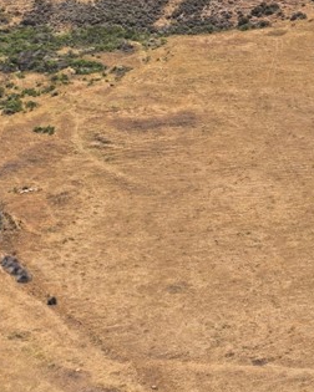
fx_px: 883
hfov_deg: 15.9
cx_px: 626
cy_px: 276
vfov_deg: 24.9
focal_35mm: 76
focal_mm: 12.3
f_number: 2.8
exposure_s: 1/2000
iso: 110
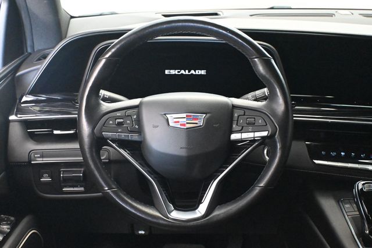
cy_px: 124
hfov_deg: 43.0
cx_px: 186
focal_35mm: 46
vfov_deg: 29.4
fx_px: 472
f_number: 4.8
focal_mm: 30.5
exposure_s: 1/30
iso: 12800
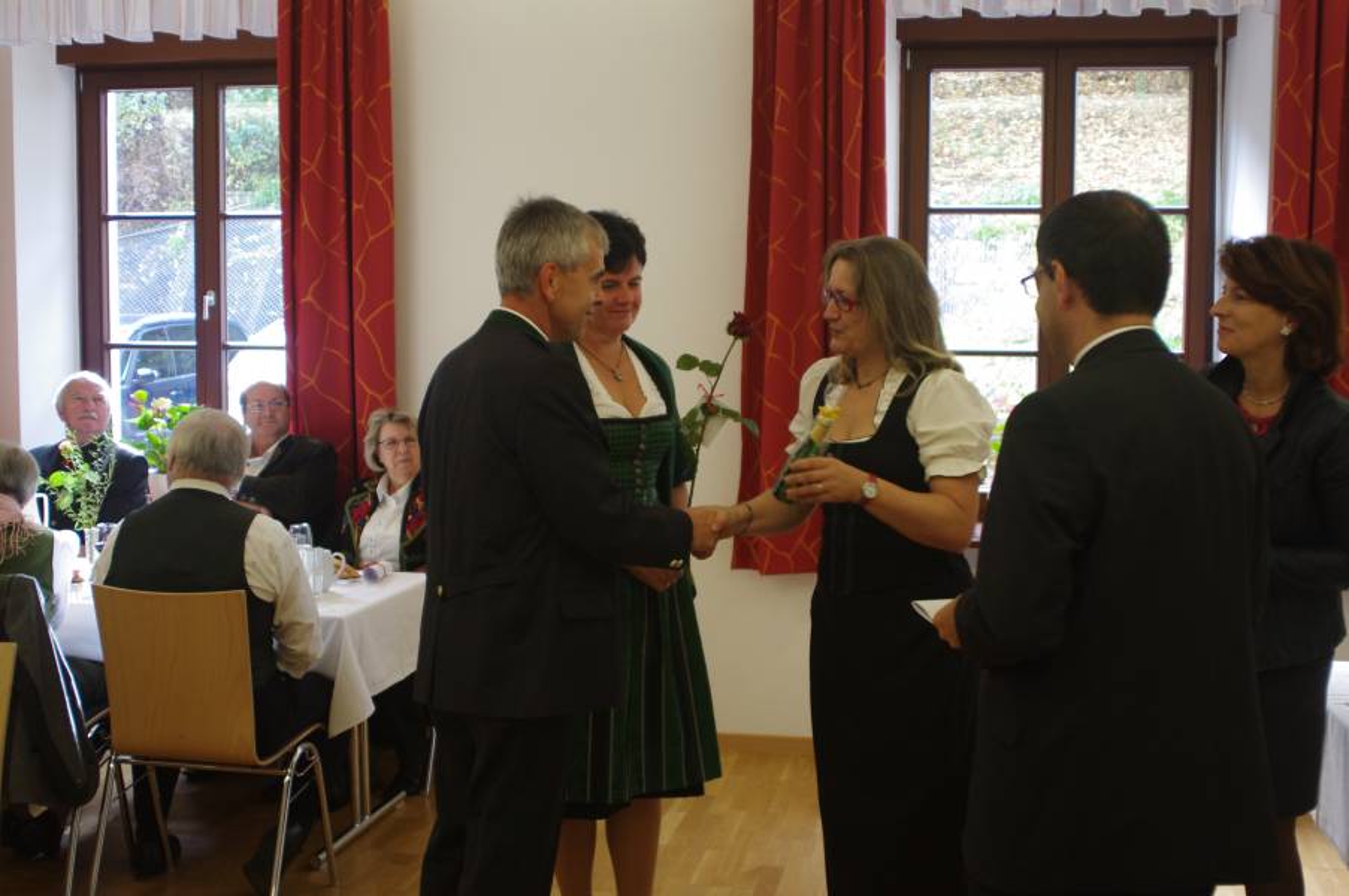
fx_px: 1572
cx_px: 674
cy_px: 448
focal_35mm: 42
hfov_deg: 46.4
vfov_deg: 31.8
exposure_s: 1/60
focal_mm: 28
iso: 800
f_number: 4
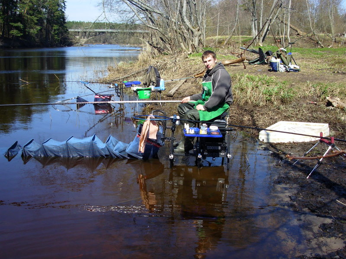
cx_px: 173
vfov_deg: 37.7
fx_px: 380
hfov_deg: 49.0
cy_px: 130
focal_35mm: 38
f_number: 2.9
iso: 50
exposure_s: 1/627
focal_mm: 6.3
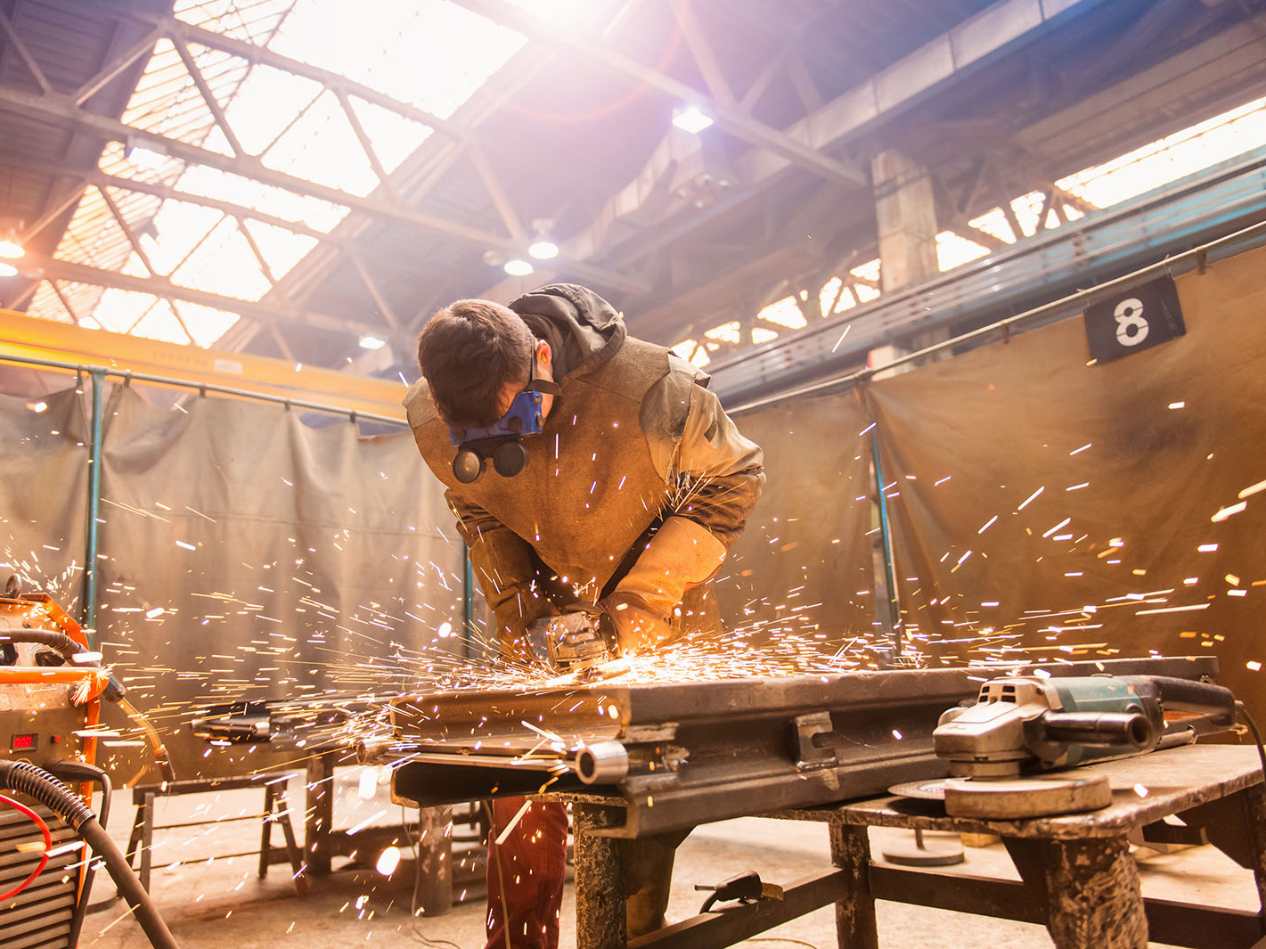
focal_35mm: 26
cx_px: 582
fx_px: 951
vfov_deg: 53.0
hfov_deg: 67.2
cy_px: 474
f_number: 2.8
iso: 1600
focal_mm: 24
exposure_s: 1/200
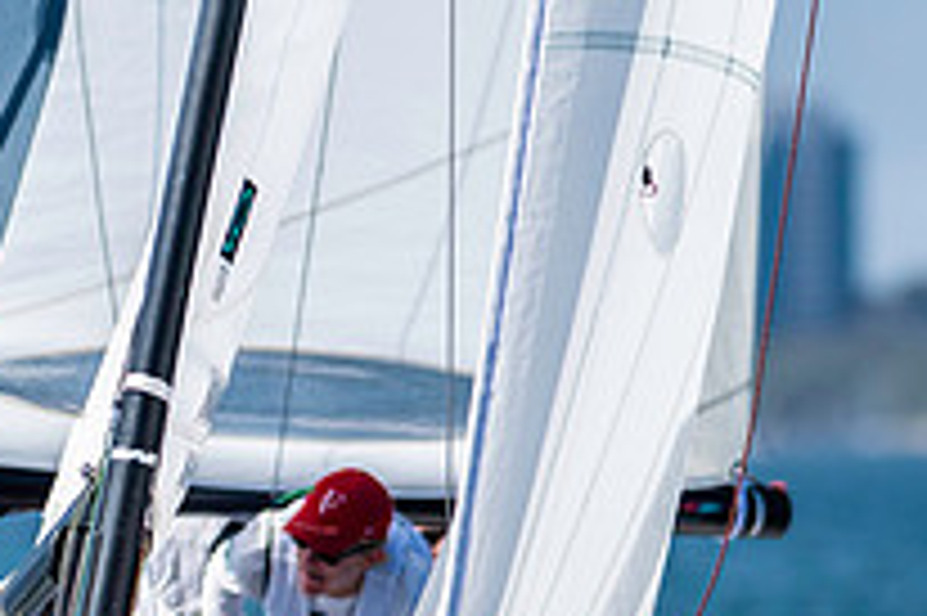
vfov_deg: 1.0
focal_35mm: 1311
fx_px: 33730
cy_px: 762
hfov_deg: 1.6
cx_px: -130
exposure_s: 1/4000
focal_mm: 300
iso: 200
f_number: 5
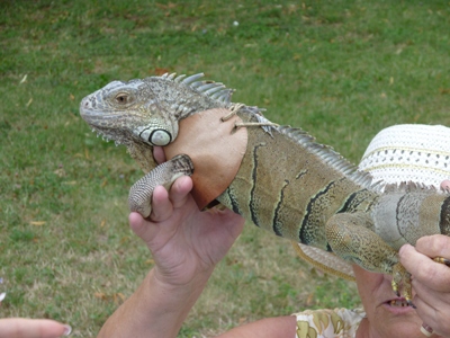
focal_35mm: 112
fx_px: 1456
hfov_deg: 17.6
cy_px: 169
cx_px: 225
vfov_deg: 13.2
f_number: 5.3
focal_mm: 20.2
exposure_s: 1/100
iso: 80
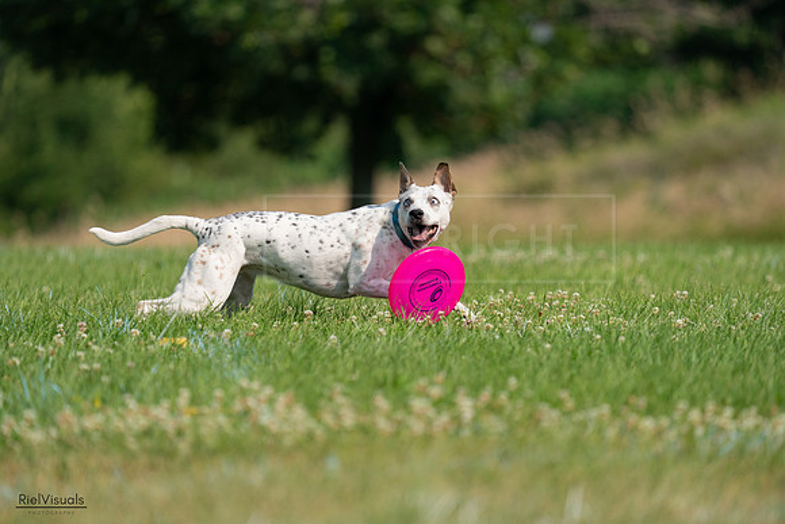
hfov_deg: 4.5
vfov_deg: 3.0
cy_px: 262
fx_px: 10098
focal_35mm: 463
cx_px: 392
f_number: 6.3
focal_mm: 463
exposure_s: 1/4000
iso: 640
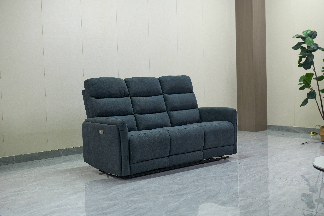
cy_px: 108
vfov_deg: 24.6
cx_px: 162
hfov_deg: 36.2
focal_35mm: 55
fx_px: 495
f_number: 5
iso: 1000
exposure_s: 1/50
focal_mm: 55
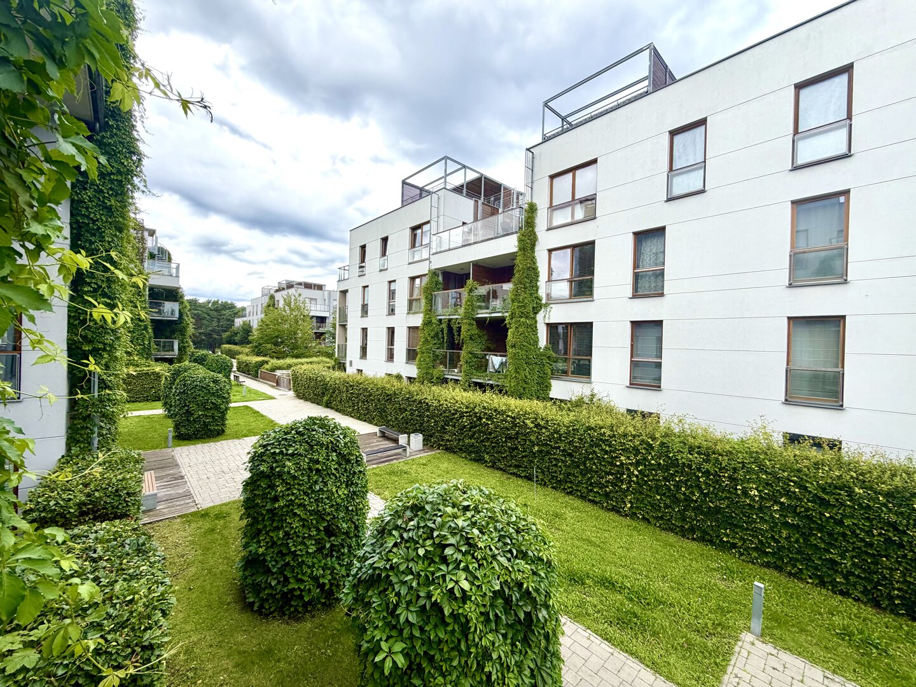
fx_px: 370
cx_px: 458
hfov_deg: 102.1
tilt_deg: -0.6
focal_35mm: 14
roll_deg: -1.0
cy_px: 344
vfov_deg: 85.7
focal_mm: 2.22
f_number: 2.2
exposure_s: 1/726
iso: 40
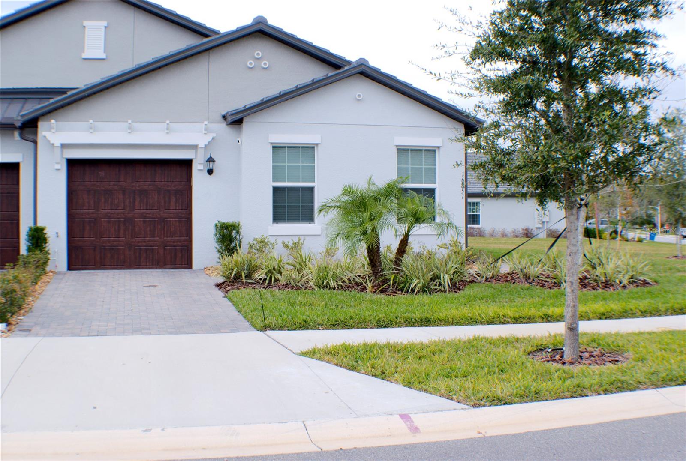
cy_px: 230
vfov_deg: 22.8
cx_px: 343
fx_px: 1146
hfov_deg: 33.3
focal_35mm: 60
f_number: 9
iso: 200
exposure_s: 1/320
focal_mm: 40
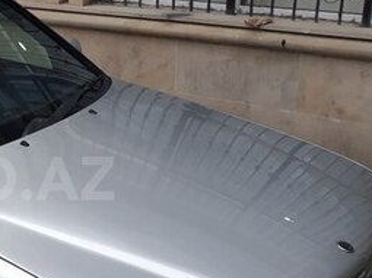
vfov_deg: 20.9
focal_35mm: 70
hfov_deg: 25.8
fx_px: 752
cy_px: 178
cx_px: -35
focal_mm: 3.6
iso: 40
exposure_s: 1/119
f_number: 1.9
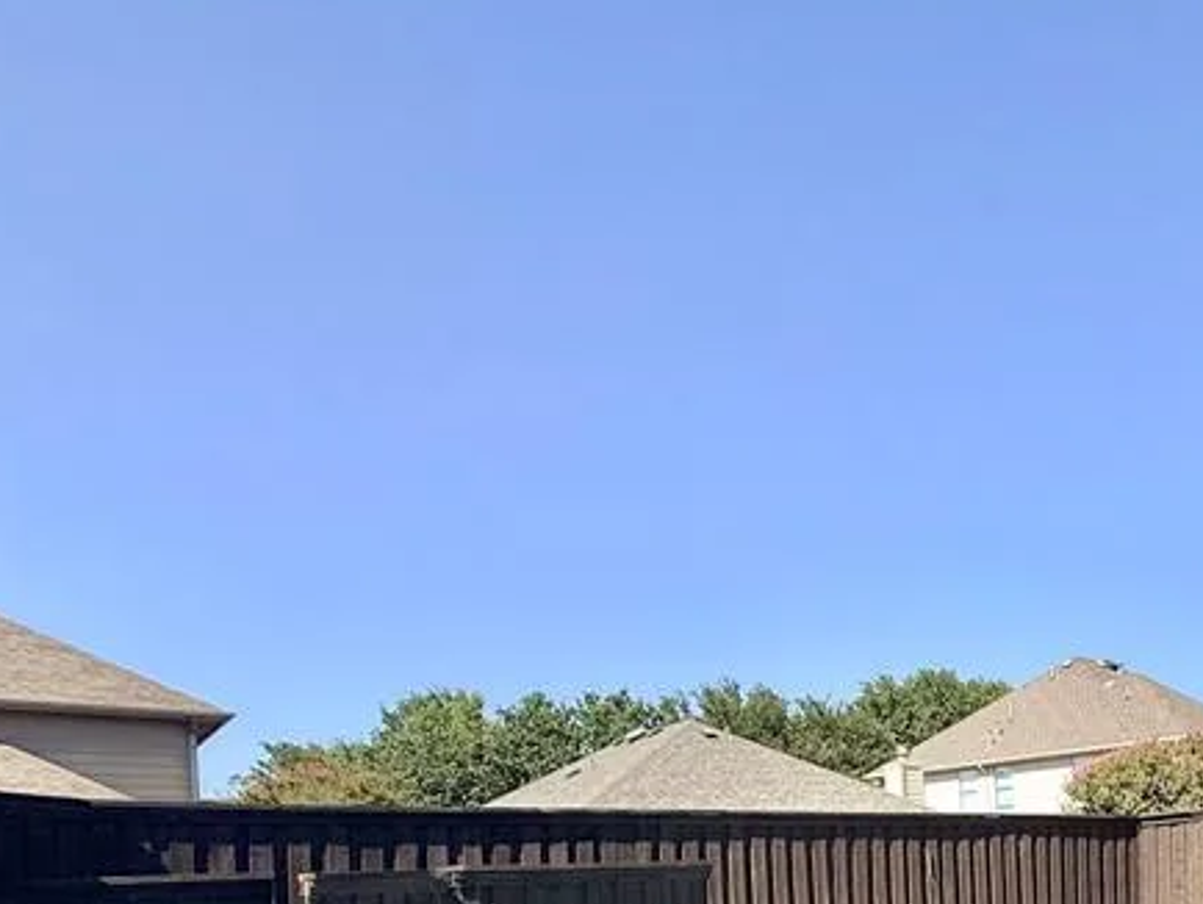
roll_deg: +2.3
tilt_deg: +0.0
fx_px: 1147
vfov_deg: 38.2
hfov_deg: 49.1
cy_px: 904
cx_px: 1092
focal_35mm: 33
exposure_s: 1/2320
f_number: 2.2
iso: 50
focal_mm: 2.22
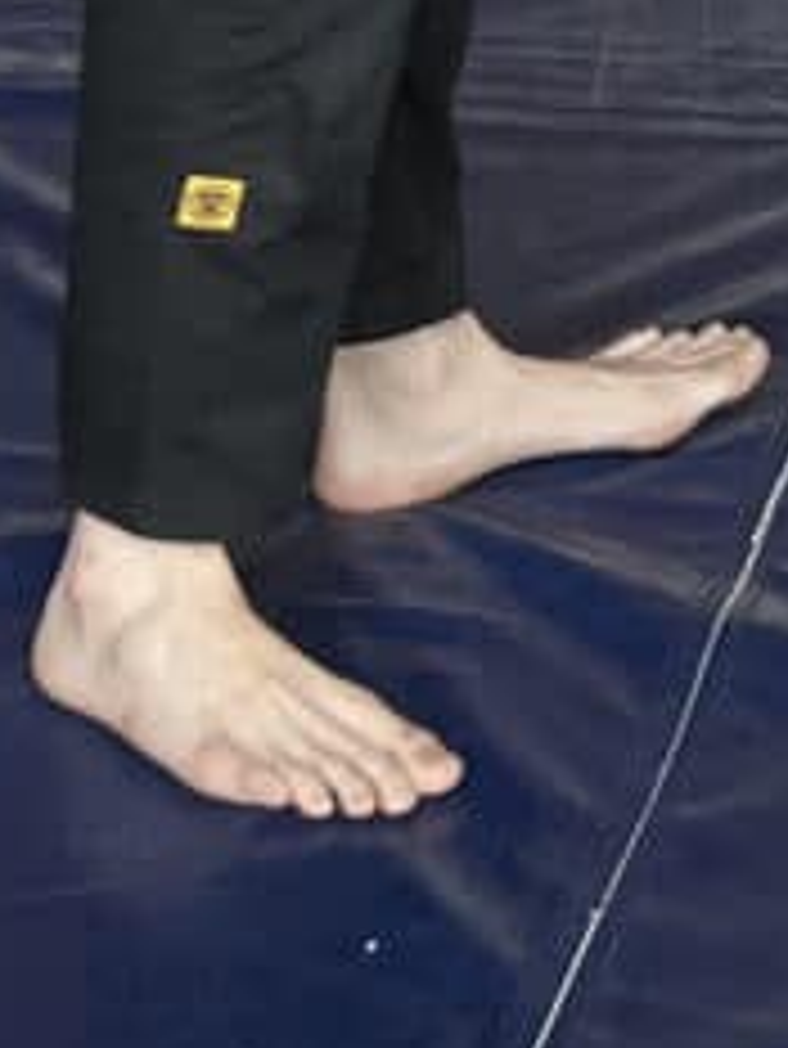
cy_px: -364
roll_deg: -1.0
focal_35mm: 143
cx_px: 1238
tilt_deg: -15.1
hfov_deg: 10.0
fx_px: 4336
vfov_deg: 13.3
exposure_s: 1/50
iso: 125
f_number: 1.5
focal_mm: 5.7
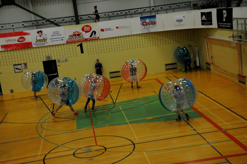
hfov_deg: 35.1
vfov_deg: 23.7
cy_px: 82
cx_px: 124
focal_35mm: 57
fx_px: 391
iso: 1250
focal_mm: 38
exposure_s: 1/125
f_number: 5.6
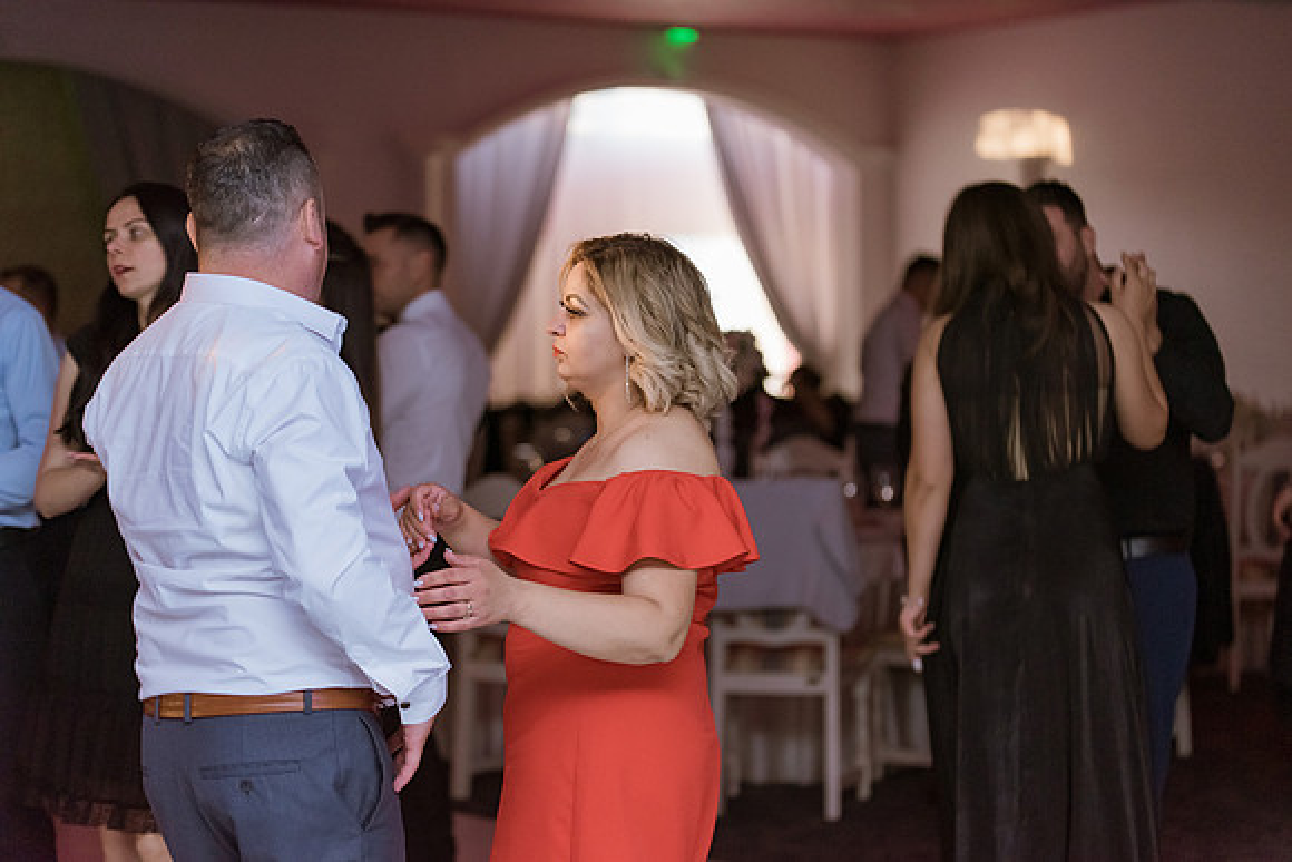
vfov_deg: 15.2
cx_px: 646
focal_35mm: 90
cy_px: 431
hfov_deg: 22.6
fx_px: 3231
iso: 2500
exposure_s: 1/250
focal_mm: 90
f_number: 3.2
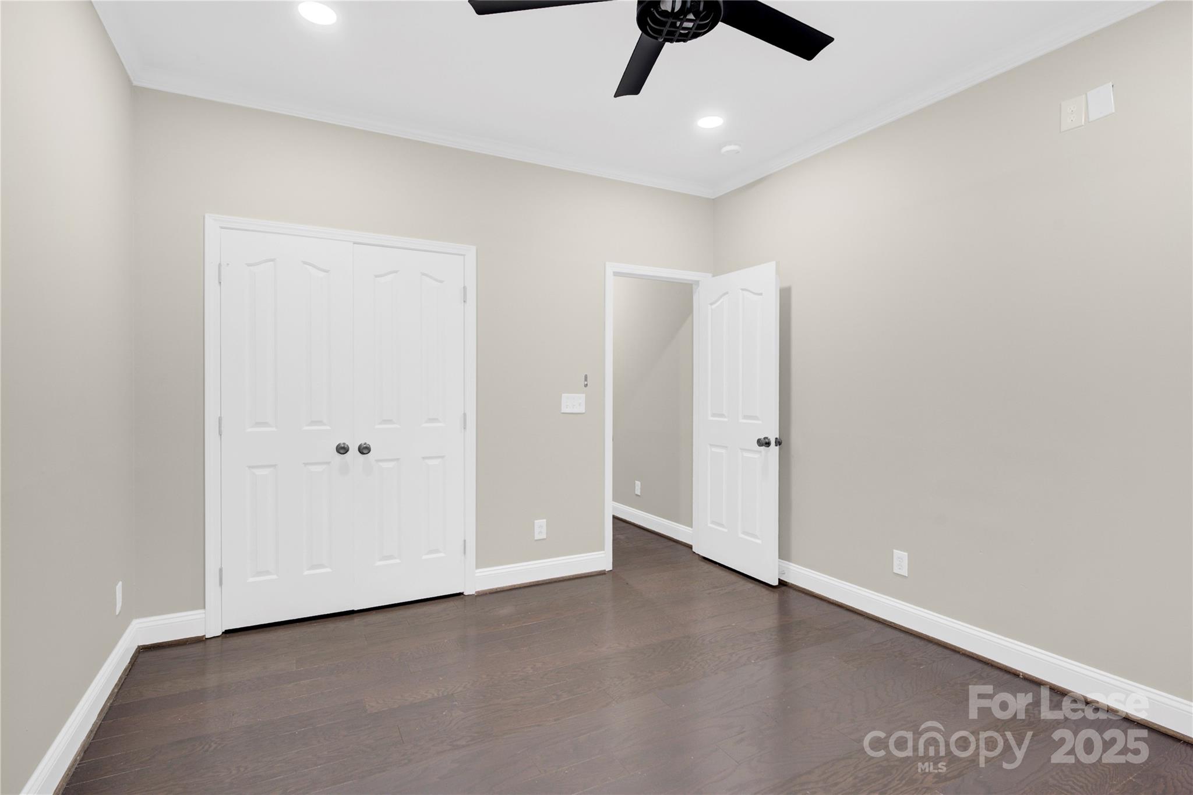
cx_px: 596
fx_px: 530
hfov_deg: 96.7
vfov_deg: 73.7
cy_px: 398
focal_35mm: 16
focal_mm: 16
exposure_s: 1/15
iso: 800
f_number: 9
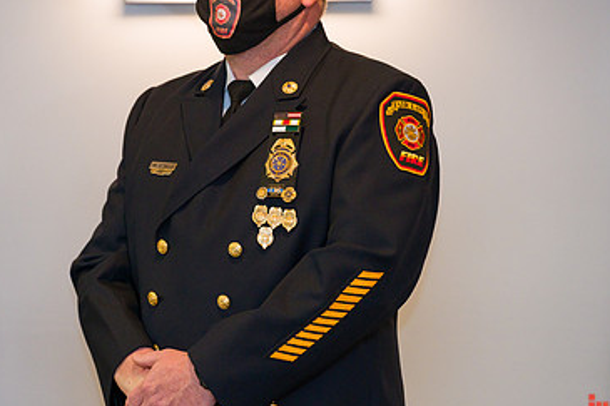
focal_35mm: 302
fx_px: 5115
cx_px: 222
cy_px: 159
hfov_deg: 6.8
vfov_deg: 4.5
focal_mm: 190
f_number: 4
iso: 1600
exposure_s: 1/200
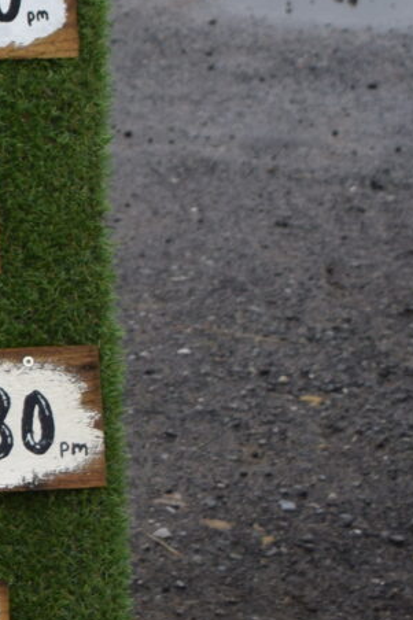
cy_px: 123
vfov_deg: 11.9
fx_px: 2962
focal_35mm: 172
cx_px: -493
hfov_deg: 7.6
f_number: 5
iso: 400
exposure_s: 1/1250
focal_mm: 24
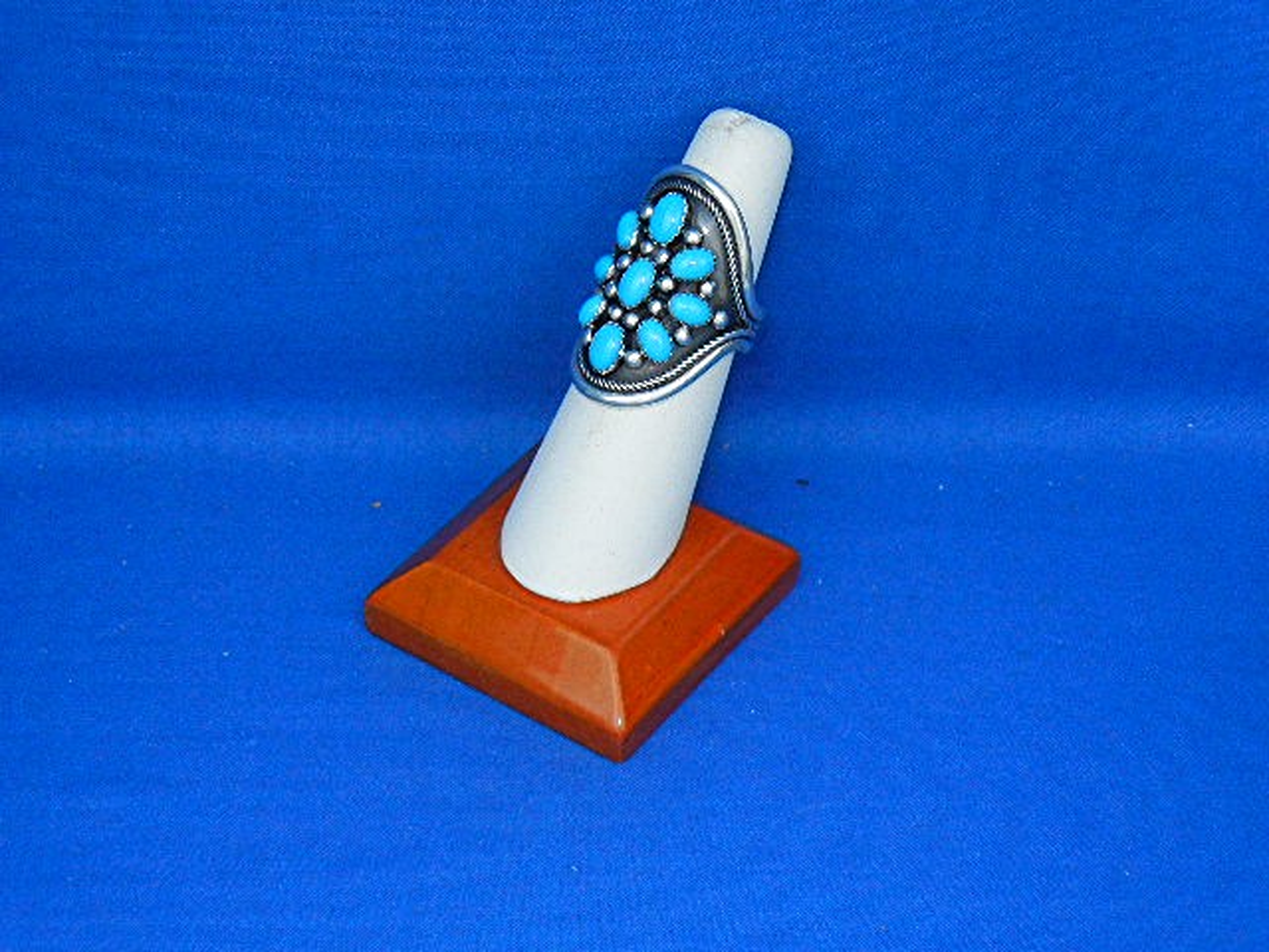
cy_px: 476
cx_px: 634
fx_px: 2823
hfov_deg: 25.3
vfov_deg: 19.1
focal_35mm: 77
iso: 657
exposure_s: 1/30
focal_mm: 13.9
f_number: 4.3
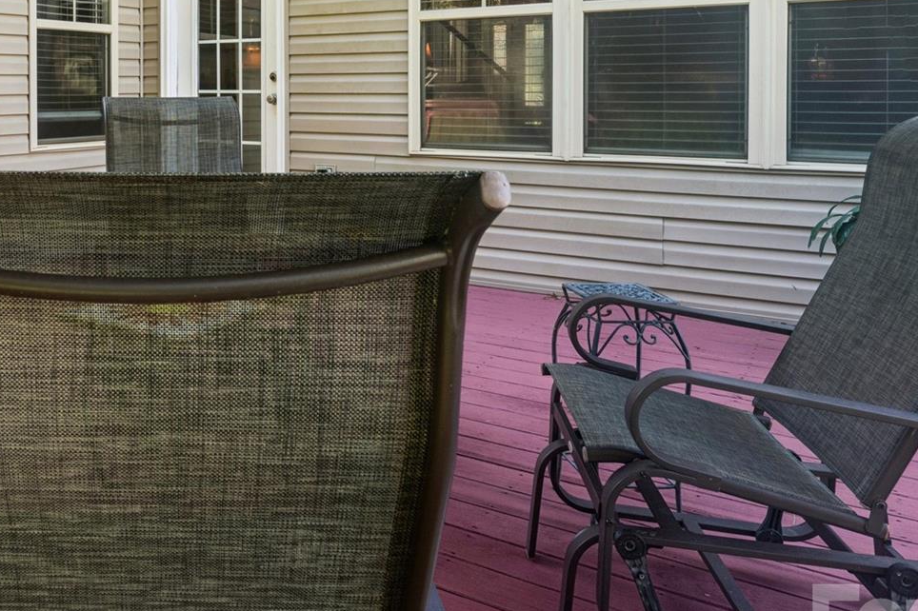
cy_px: 121
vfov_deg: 36.5
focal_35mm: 35
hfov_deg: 50.0
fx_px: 894
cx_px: 141
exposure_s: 1/10
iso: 200
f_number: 13
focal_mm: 16.5
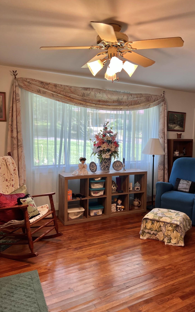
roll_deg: -2.3
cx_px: 118
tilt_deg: -3.7
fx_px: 238
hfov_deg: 44.3
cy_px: 155
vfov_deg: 66.5
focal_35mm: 28
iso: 64
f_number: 1.5
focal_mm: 5.7
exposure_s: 1/120
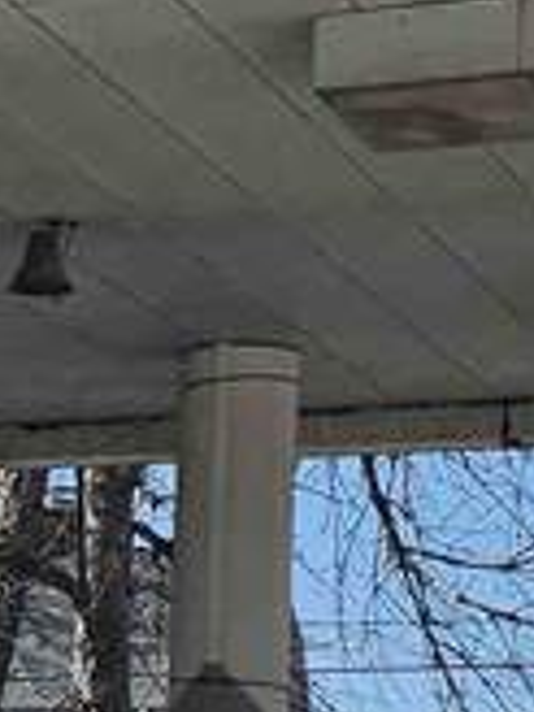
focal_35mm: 179
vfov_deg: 10.8
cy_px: 881
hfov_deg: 7.7
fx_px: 3682
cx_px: -803
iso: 25
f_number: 1.7
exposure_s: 1/2000
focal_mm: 6.3
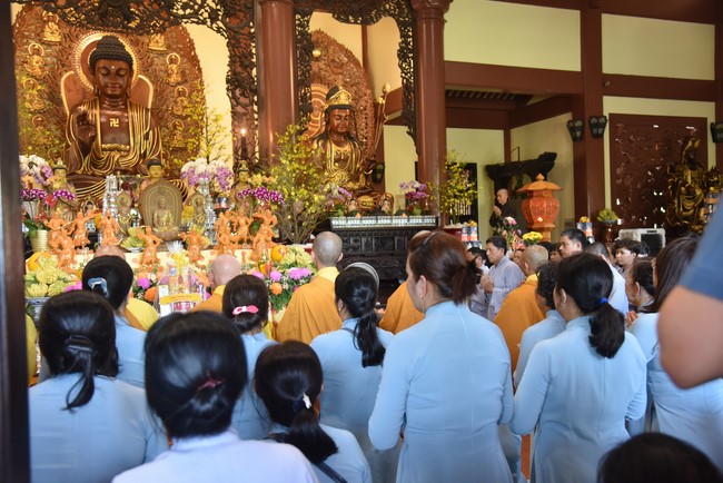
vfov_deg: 37.9
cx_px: 362
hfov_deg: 54.4
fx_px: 703
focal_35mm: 35
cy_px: 242
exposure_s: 1/60
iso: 2000
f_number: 4
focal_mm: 35
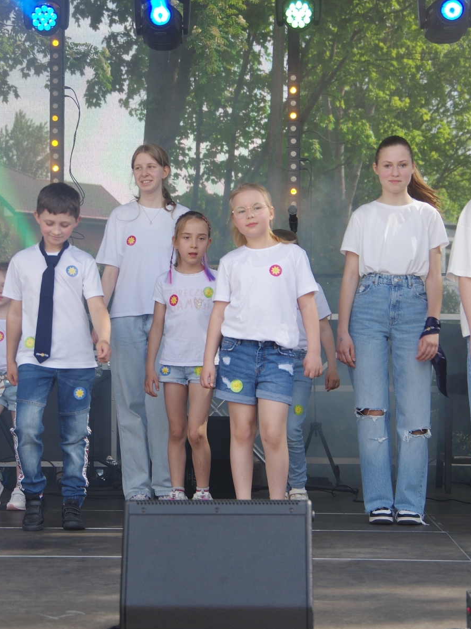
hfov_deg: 16.9
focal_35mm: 87
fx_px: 1579
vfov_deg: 22.5
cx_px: 173
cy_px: 315
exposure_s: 1/200
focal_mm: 40
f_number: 6.3
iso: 200
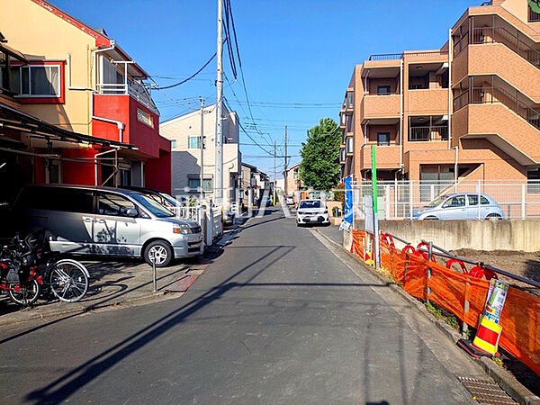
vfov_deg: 54.9
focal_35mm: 25
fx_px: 390
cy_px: 202
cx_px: 270
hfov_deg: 69.4
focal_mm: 5.43
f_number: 1.89
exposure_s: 1/4739
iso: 46
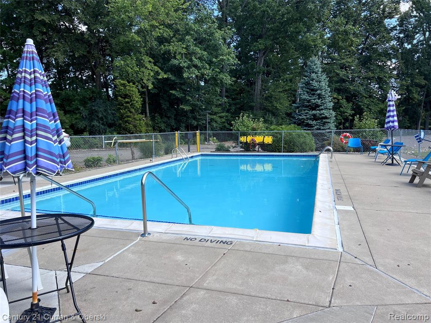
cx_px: 216
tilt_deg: -6.5
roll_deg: +1.0
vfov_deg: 53.1
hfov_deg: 67.3
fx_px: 324
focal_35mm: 26
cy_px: 162
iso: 50
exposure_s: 1/1621
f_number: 1.5
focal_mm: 5.7
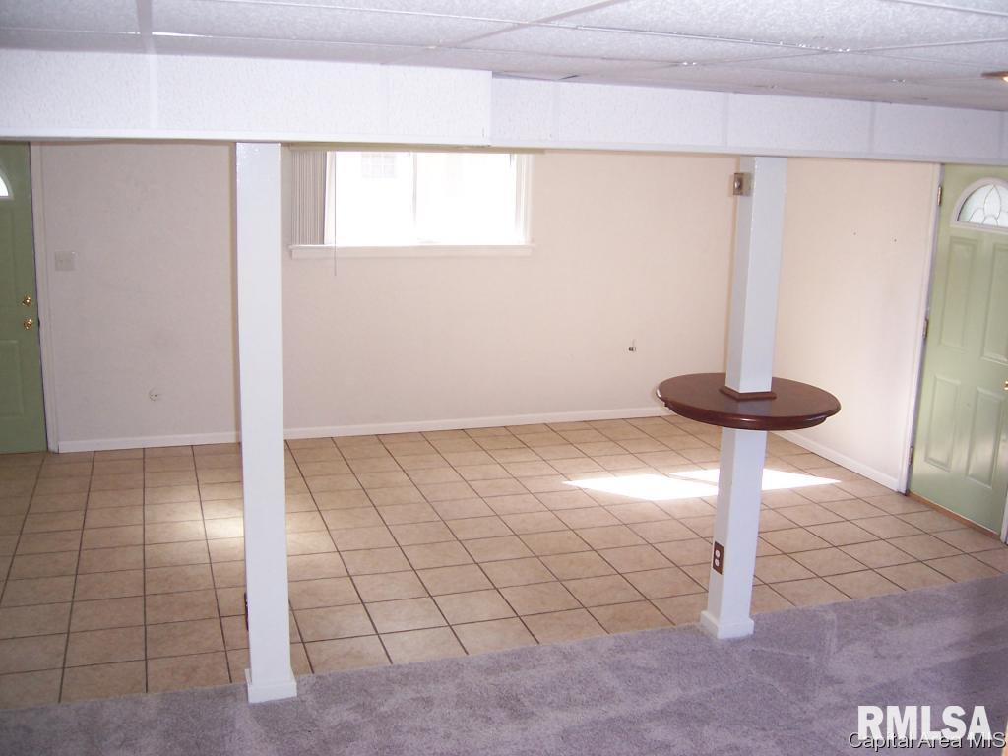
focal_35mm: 36
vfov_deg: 39.7
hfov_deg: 51.4
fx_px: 1048
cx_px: 504
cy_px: 378
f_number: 3
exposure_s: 1/90
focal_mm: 6
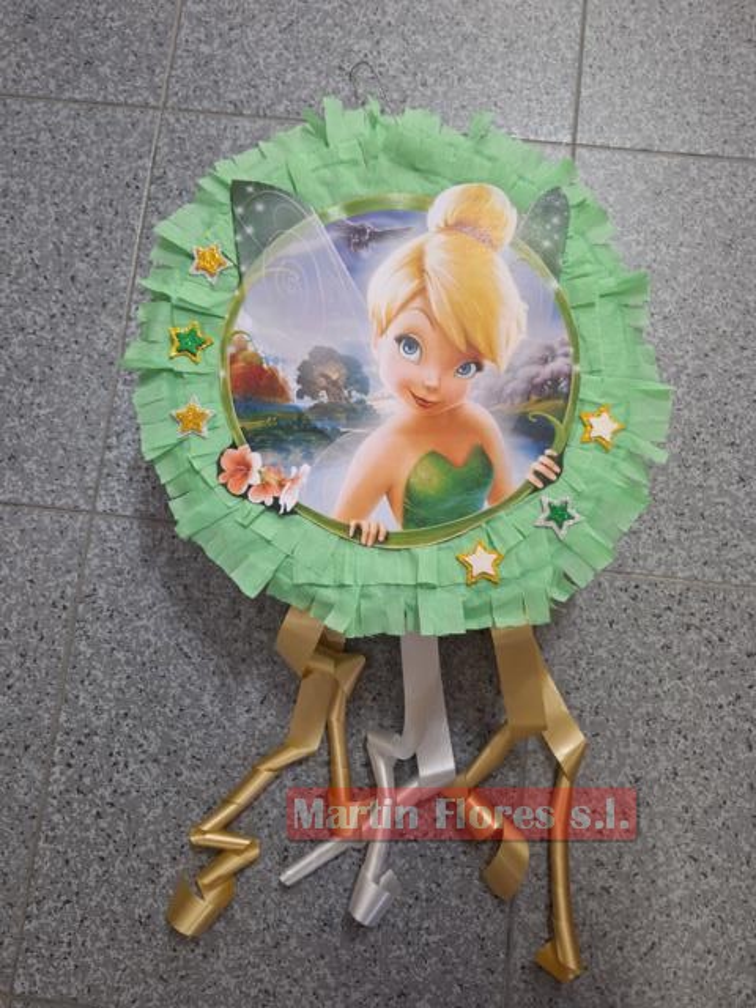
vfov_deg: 73.9
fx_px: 670
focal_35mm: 23
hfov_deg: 58.9
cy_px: 504
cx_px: 378
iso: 320
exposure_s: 1/25
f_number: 1.8
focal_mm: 5.54
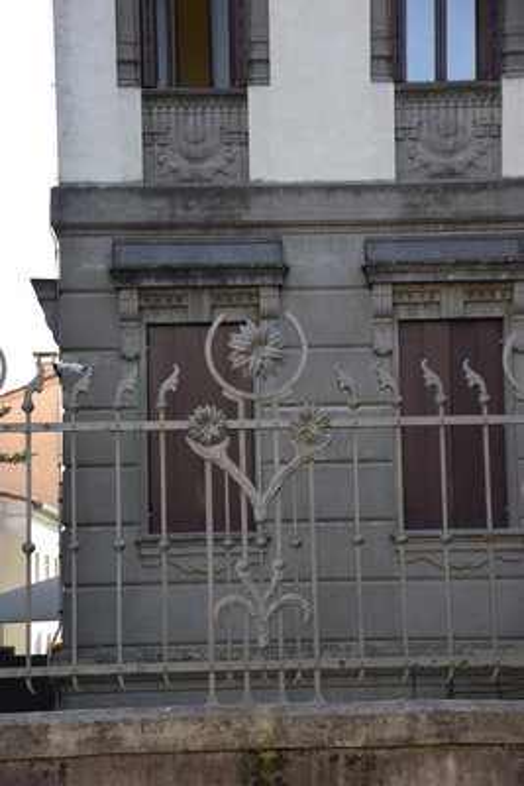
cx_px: 262
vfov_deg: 20.6
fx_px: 2159
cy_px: 393
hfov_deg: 13.8
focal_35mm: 99
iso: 800
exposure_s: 1/1000
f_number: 5.3
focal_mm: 66
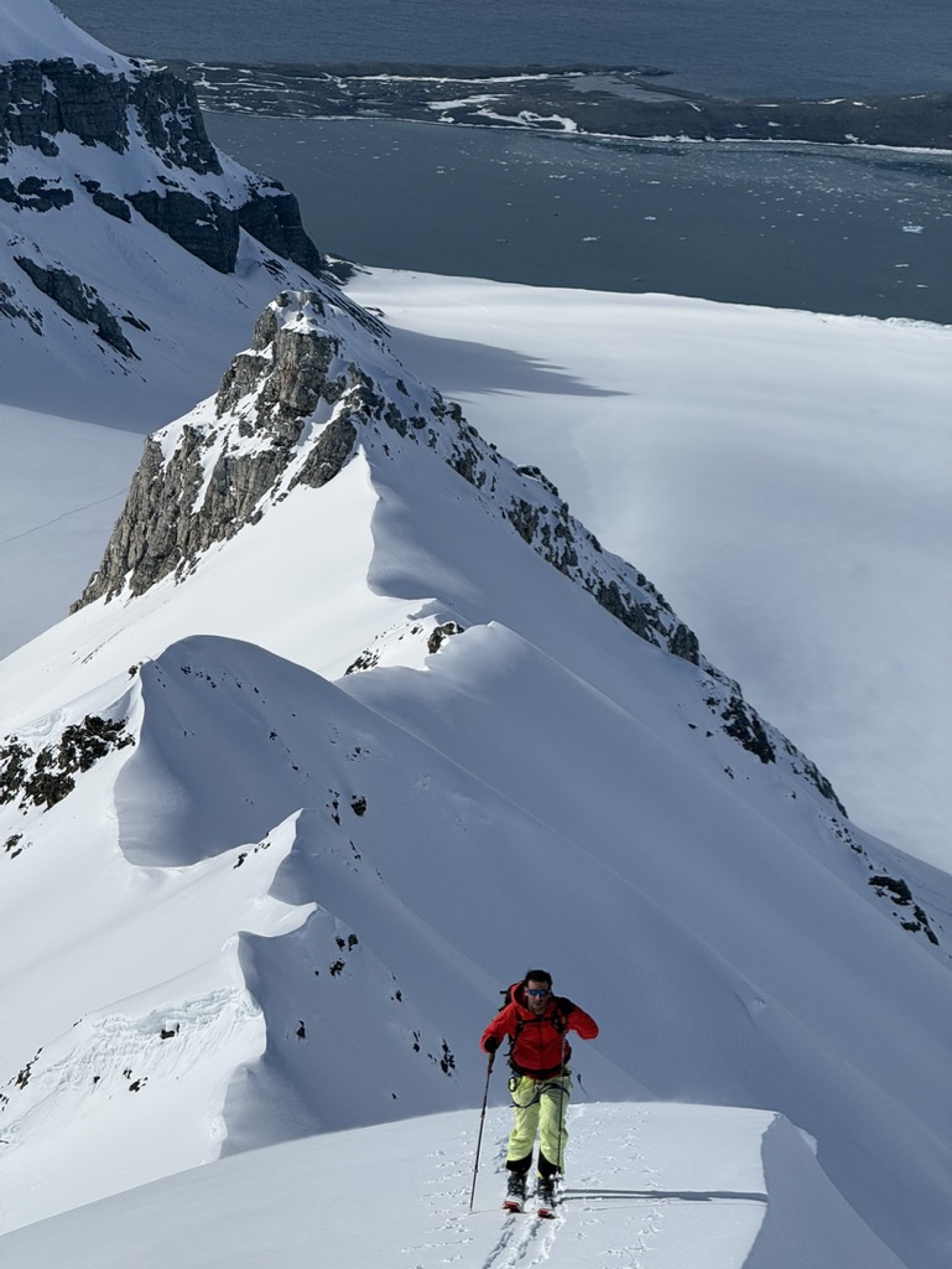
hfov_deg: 12.4
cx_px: 476
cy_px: 634
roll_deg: -2.5
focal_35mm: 120
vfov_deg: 16.4
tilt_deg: -12.7
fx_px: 4397
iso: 40
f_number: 2.8
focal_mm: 15.66
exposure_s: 1/4651
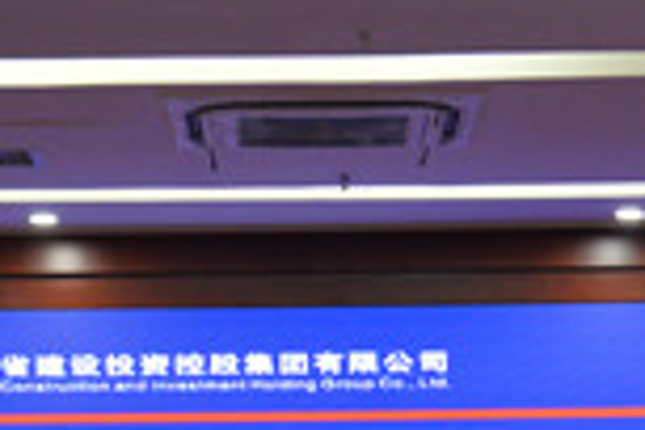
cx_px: 329
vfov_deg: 8.0
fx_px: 2866
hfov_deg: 12.8
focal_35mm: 160
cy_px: 980
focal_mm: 35
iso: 1250
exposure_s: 1/125
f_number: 5.6
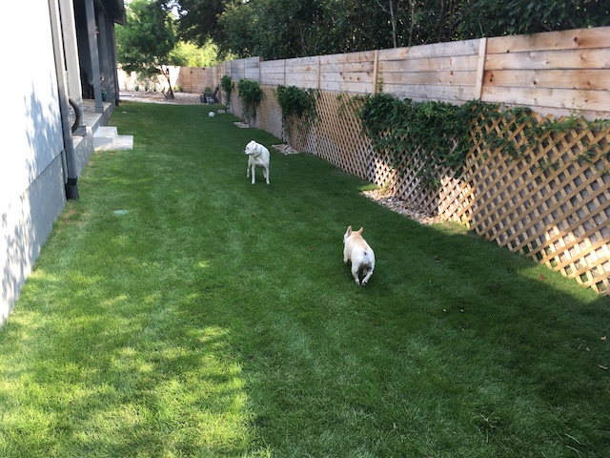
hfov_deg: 61.7
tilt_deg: -14.0
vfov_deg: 48.2
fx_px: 511
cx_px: 305
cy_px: 229
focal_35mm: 29
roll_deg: -1.8
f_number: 2.2
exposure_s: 1/120
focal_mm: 4.15
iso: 25
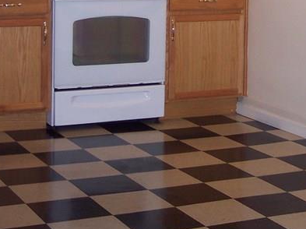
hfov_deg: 19.6
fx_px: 874
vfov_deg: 14.5
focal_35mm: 99
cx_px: 255
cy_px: -30
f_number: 2.8
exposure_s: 1/30
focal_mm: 8
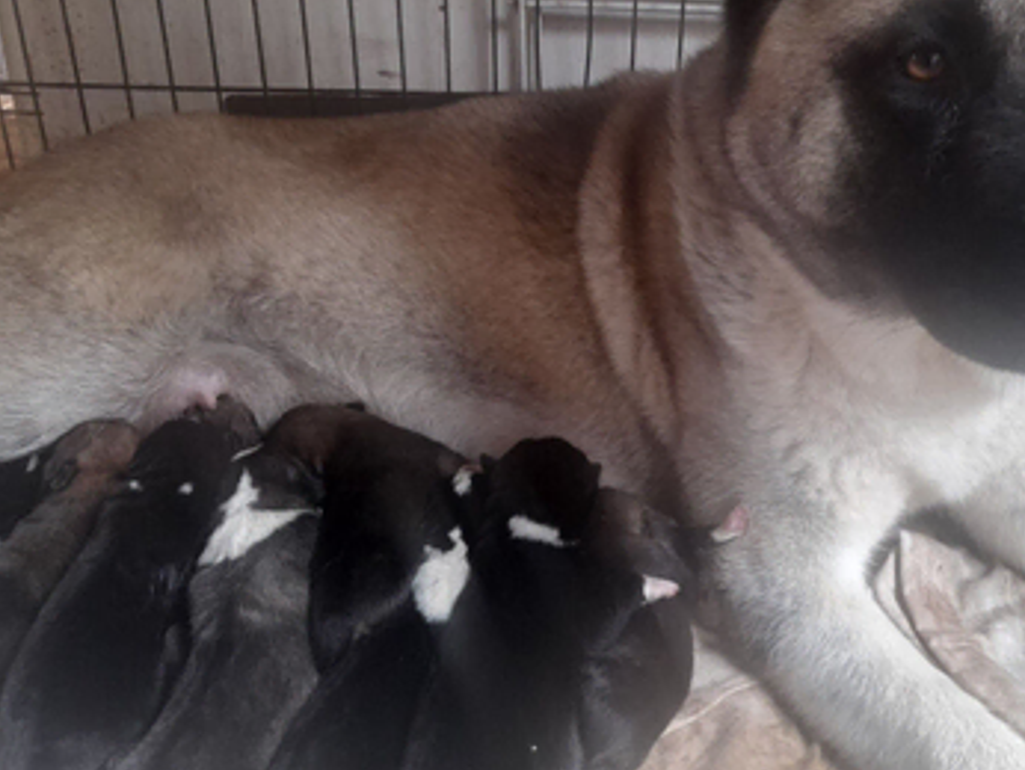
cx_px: 588
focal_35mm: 34
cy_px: 262
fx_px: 1007
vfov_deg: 41.3
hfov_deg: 53.7
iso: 200
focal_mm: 4.6
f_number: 2
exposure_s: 1/50
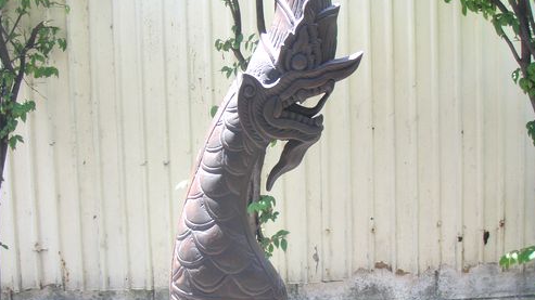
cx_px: 267
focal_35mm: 56
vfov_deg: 21.4
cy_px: 162
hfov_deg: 37.2
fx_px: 794
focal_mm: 6.7
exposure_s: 1/60
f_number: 3.5
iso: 50
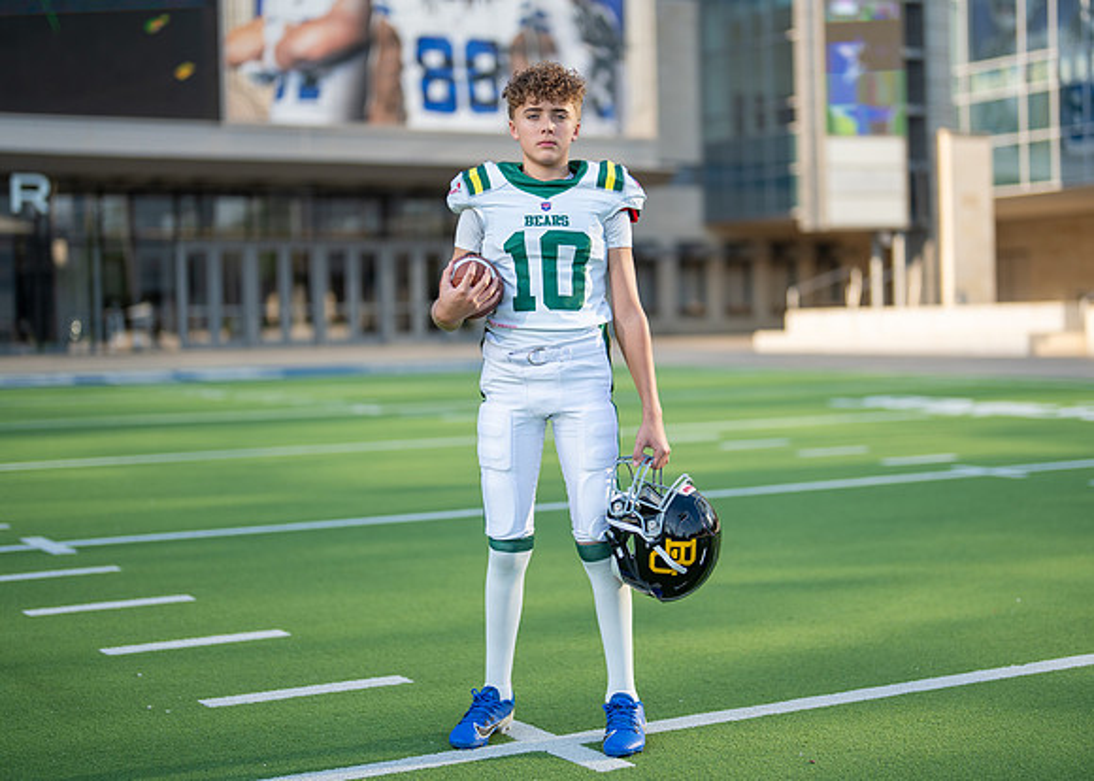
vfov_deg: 23.0
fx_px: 1923
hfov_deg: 31.8
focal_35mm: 62
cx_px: 585
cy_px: 360
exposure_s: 1/3200
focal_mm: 50
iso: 100
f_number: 1.2
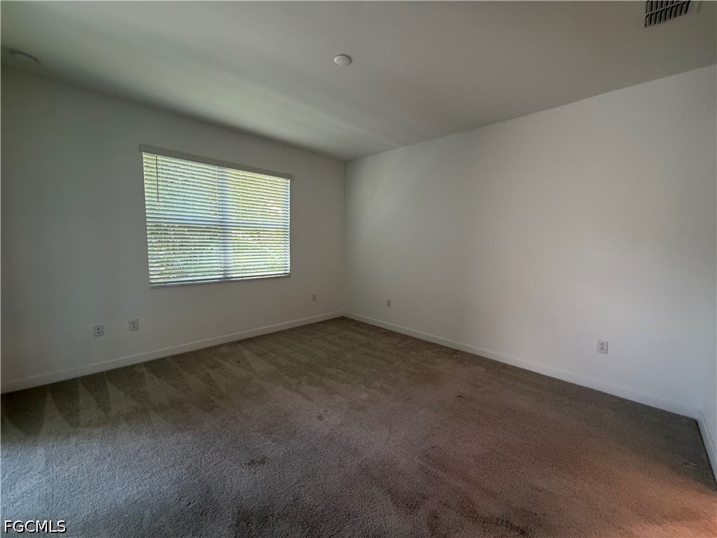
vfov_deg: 85.7
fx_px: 290
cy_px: 269
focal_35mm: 14
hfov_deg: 102.1
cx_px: 358
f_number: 2.2
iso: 320
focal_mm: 2.22
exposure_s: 1/60
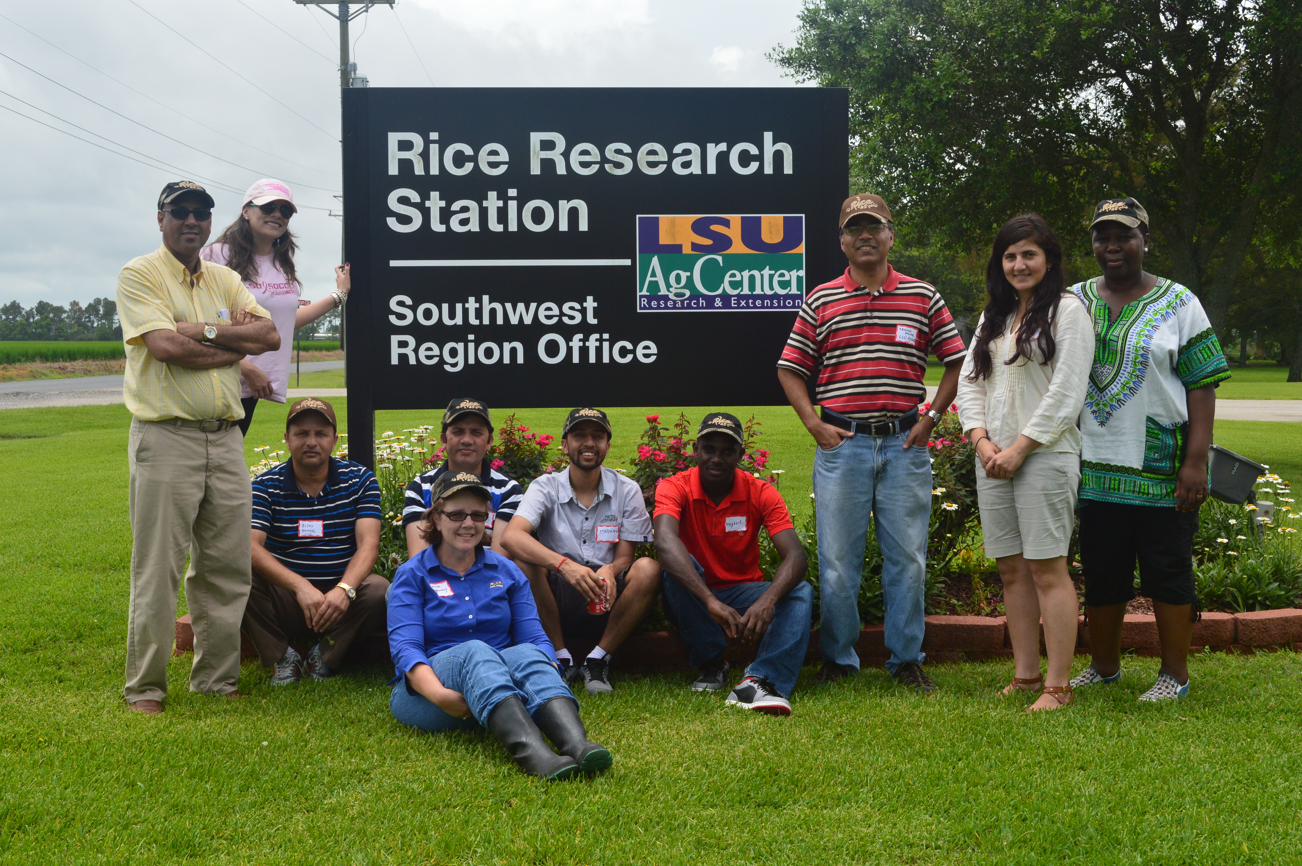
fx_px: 1626
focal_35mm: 45
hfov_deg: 43.6
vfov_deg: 29.8
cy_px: 433
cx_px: 651
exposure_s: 1/400
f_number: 11
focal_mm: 30
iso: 400
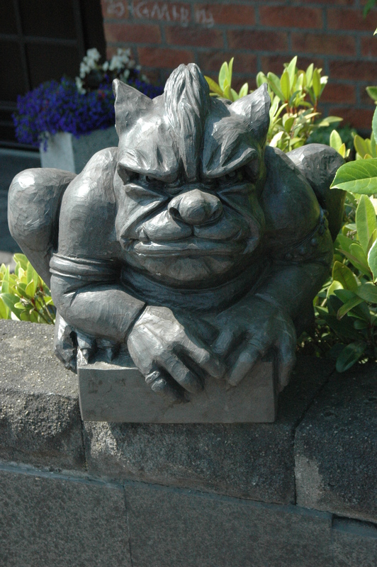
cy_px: 284
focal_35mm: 93
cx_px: 188
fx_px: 1463
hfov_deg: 14.7
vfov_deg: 21.9
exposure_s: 1/500
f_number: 9.5
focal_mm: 62
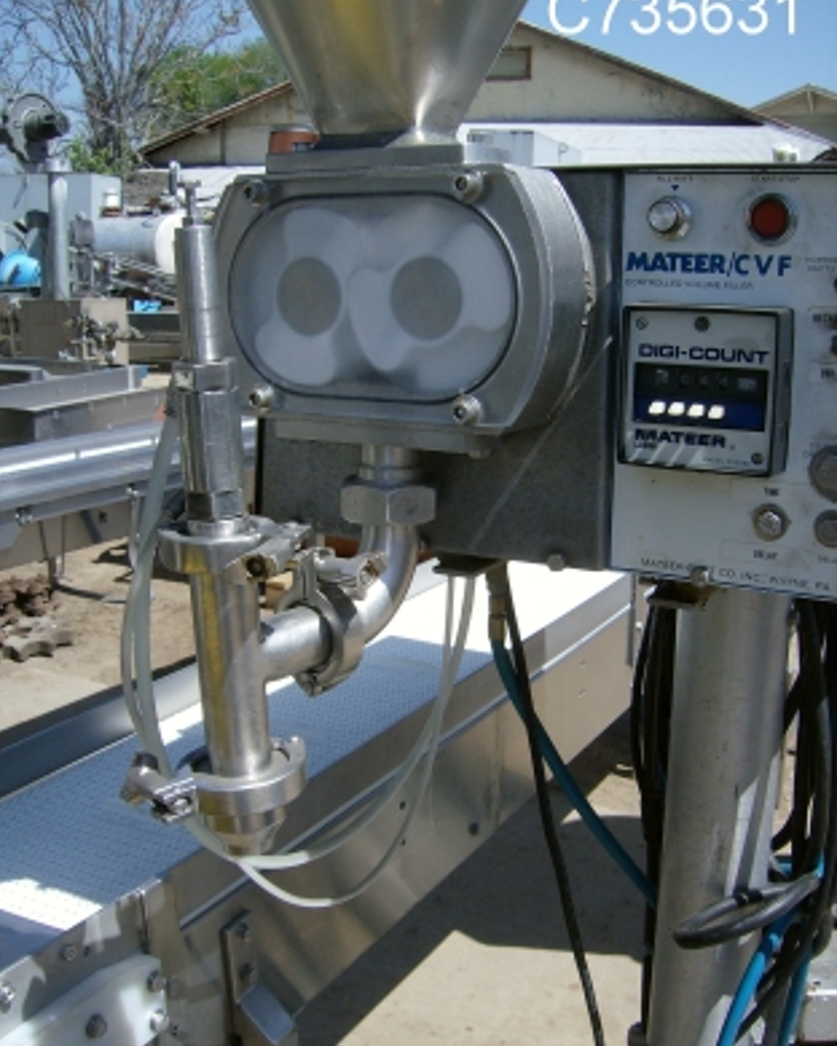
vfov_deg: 47.9
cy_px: 544
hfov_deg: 39.2
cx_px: 414
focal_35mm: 38
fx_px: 1177
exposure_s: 1/682
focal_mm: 6
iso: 100
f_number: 4.7
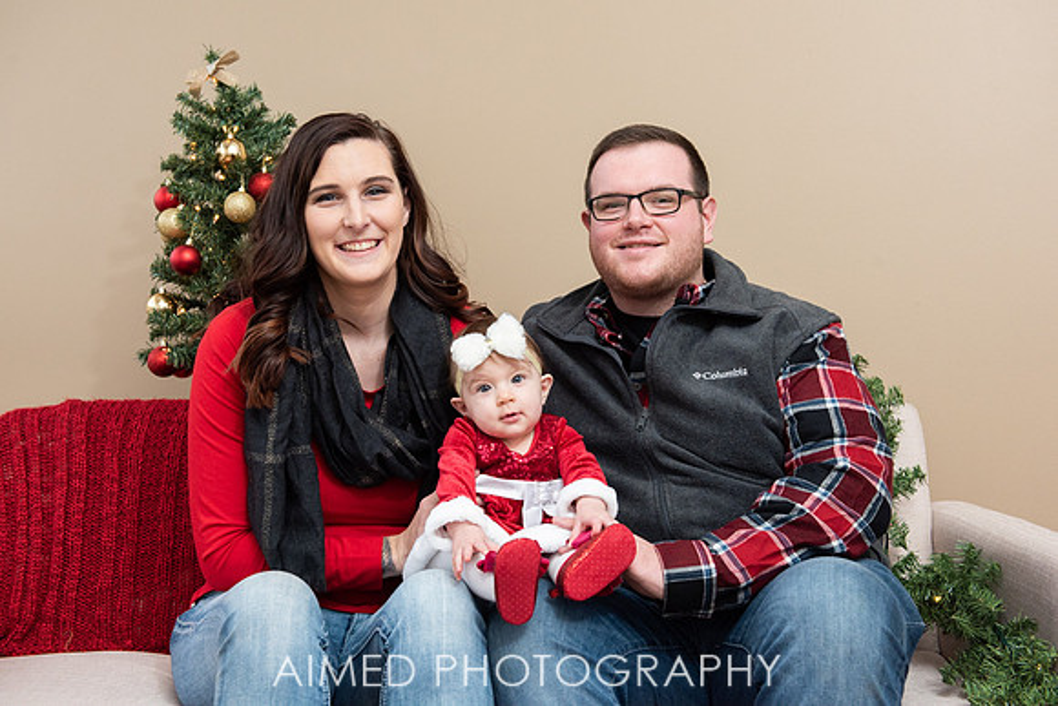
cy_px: 353
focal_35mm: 48
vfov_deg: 28.1
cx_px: 529
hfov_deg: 41.1
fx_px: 1411
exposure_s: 1/200
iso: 1250
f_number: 5.6
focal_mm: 48
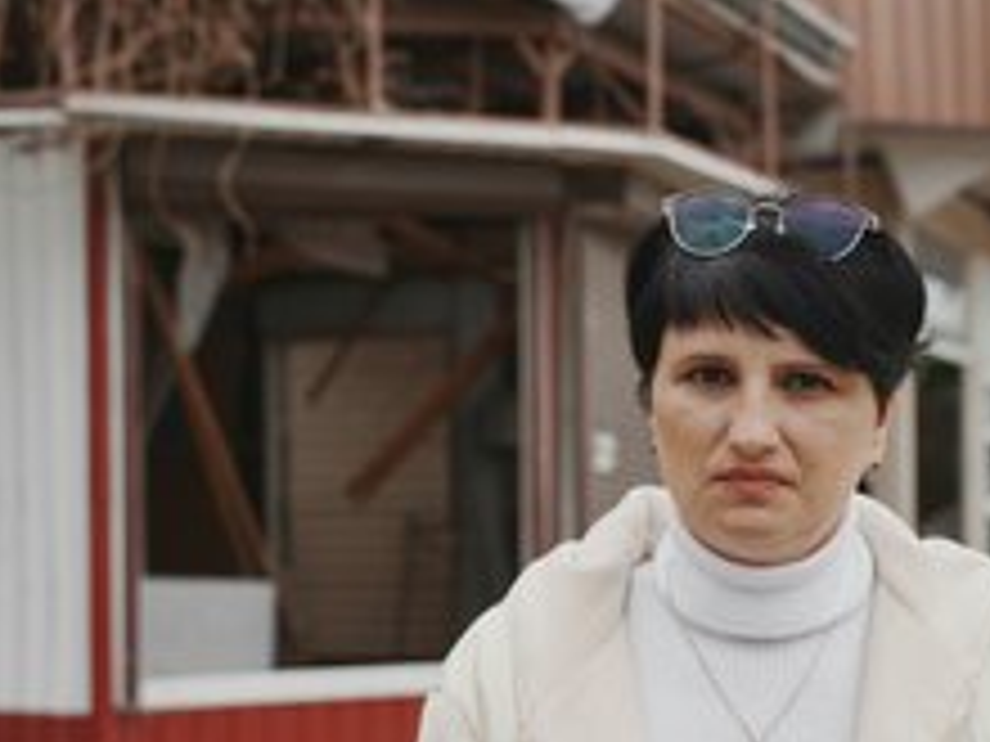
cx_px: 585
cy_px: 522
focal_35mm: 70
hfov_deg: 27.7
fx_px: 2002
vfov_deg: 20.9
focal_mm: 40
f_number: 3.5
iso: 100
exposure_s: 1/833
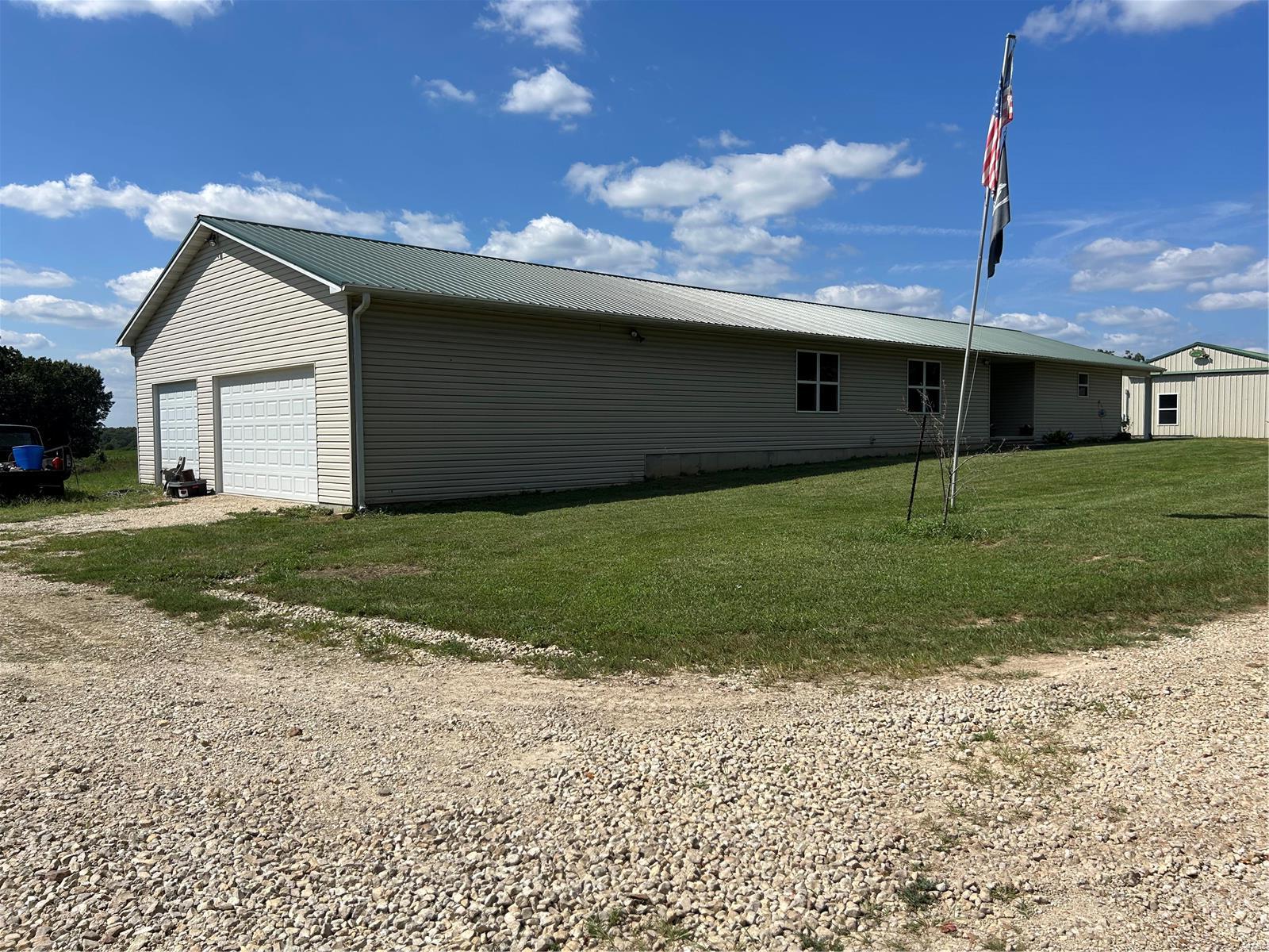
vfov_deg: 53.1
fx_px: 953
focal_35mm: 26
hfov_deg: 67.3
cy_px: 476
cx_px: 634
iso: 50
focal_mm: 5.7
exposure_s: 1/6579
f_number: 1.5
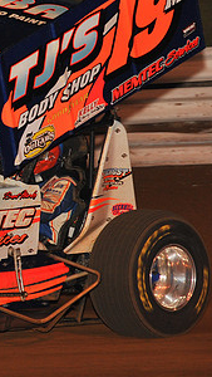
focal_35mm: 314
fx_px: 3134
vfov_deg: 6.9
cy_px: 148
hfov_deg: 3.9
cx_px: -54
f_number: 6.3
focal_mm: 155
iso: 1000
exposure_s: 1/320
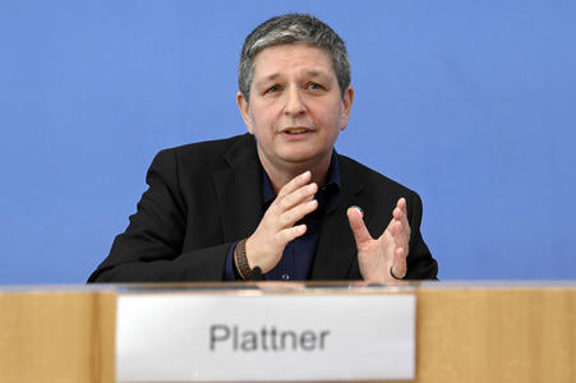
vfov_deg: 13.7
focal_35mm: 100
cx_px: 288
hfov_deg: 20.4
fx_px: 1599
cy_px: 192
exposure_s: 1/800
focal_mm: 100
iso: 3200
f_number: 5.6
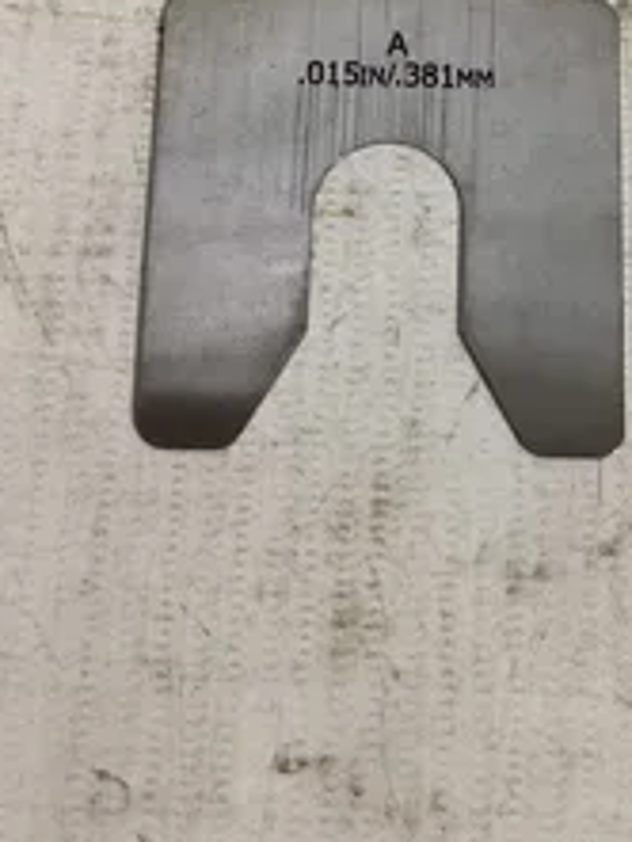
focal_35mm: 56
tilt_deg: -73.7
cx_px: 438
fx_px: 1362
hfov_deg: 25.9
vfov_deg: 33.8
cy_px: 240
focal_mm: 3.3
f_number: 2.4
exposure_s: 1/50
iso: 250
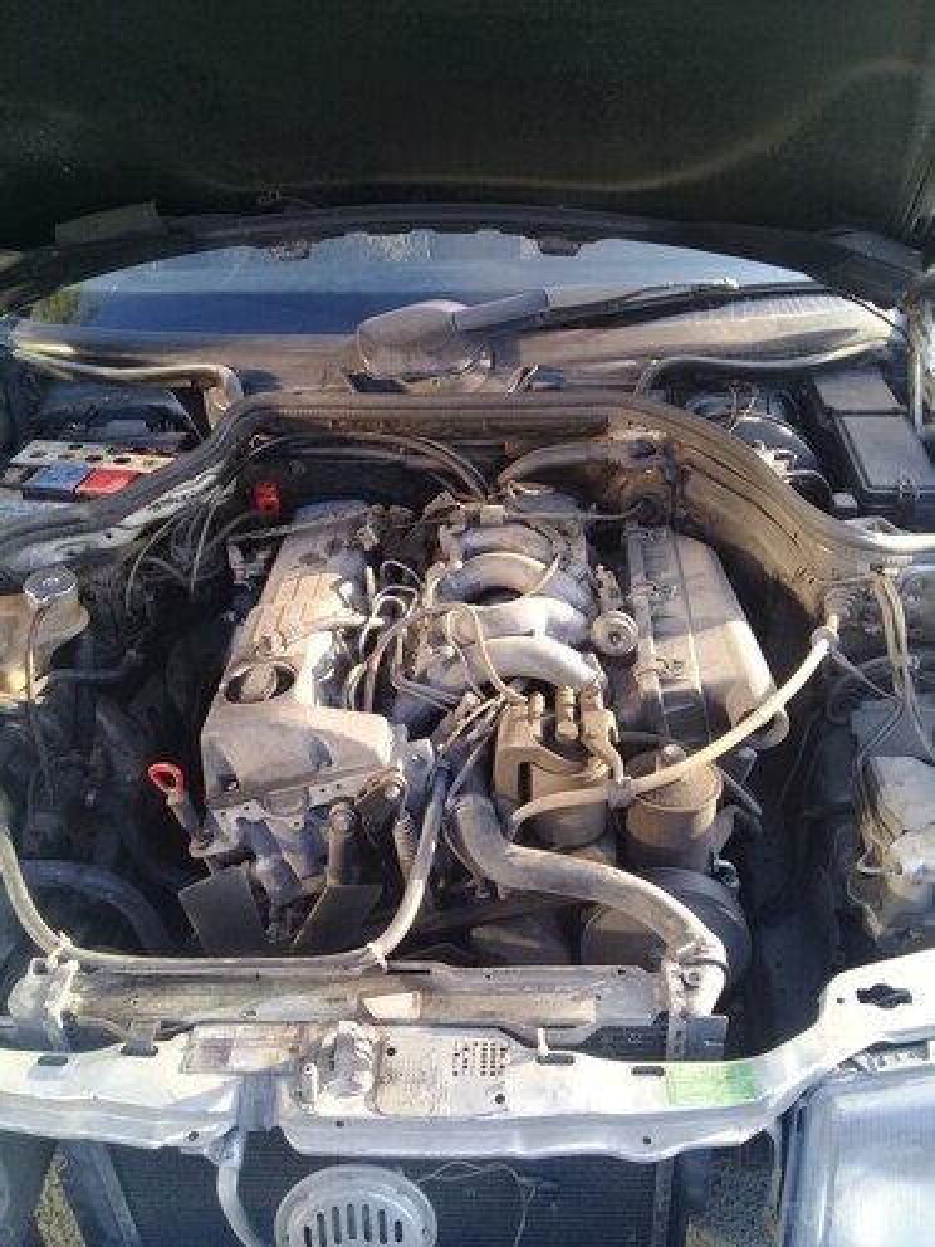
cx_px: 468
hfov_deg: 45.4
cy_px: 624
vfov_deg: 58.4
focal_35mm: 31
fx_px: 1116
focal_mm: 3.3
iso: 50
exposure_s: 1/100
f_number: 2.2
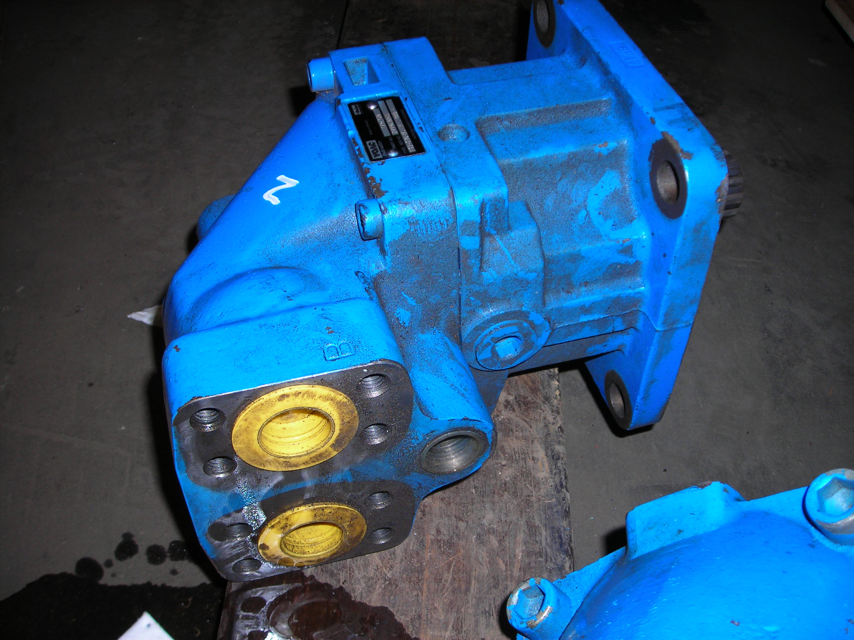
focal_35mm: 38
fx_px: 937
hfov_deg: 49.0
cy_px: 320
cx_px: 427
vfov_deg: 37.7
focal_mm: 6.3
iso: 50
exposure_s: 1/60.1
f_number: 3.2
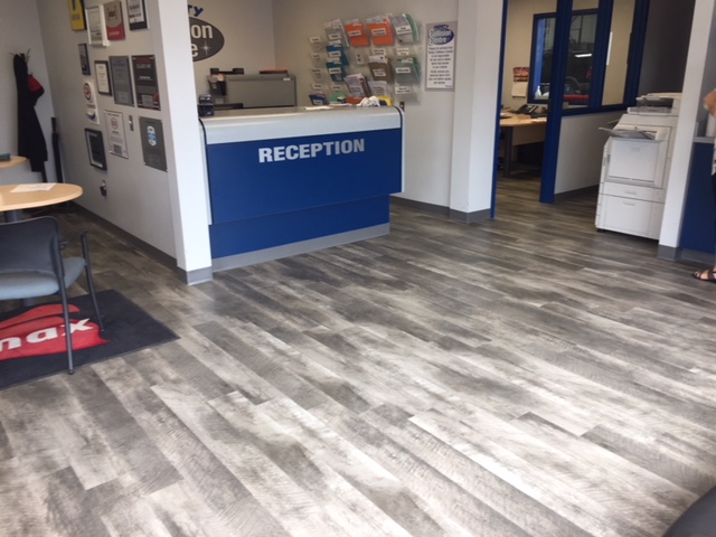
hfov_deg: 61.7
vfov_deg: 48.2
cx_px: 358
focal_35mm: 29
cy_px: 268
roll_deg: +0.8
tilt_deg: -18.5
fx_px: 600
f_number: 2.2
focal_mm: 4.15
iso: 32
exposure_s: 1/60
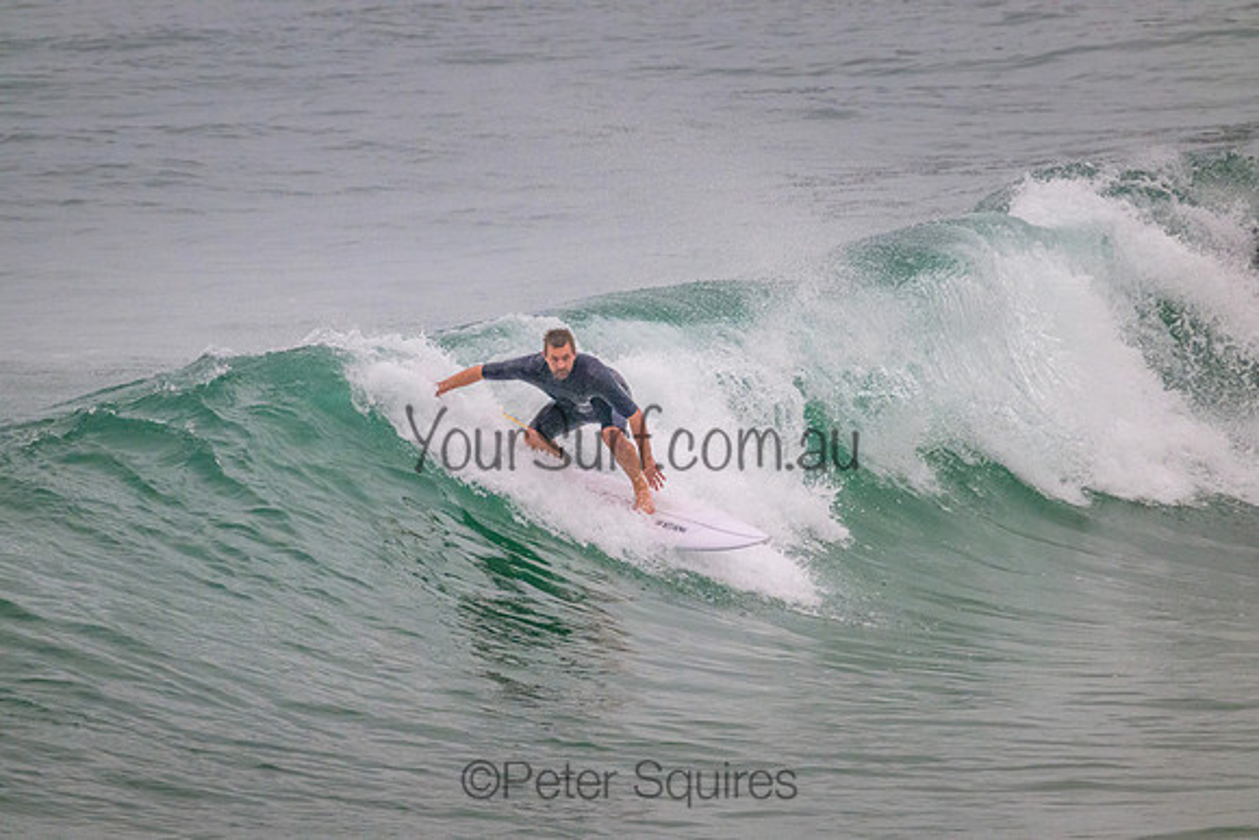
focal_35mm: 800
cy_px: 420
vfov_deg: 1.7
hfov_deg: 2.6
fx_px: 27983
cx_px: 630
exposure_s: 1/1250
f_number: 11
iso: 4500
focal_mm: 800
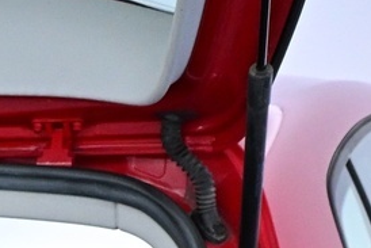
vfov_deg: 8.7
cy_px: 613
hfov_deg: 13.5
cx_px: -204
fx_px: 1464
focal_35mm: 142
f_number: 3.5
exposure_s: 1/125
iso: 2200
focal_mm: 16
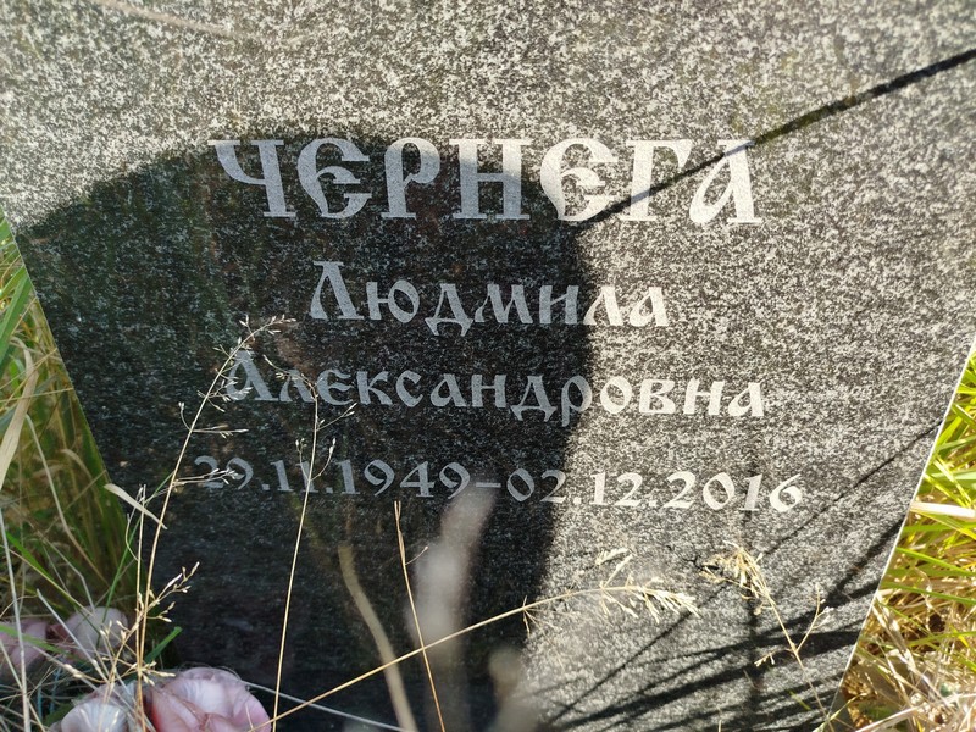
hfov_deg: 71.6
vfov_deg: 56.8
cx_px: 488
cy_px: 366
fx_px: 677
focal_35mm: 24
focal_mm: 5.31
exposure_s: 1/170
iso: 50
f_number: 1.7
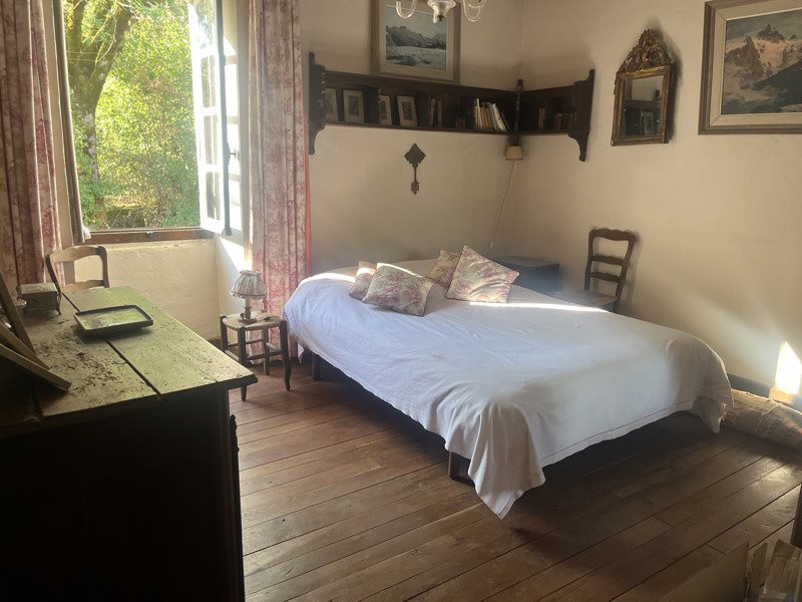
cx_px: 401
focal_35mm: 26
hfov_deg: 67.3
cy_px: 301
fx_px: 602
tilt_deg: -11.3
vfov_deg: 53.1
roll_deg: -0.8
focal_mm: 5.1
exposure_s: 1/121
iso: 125
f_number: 1.6
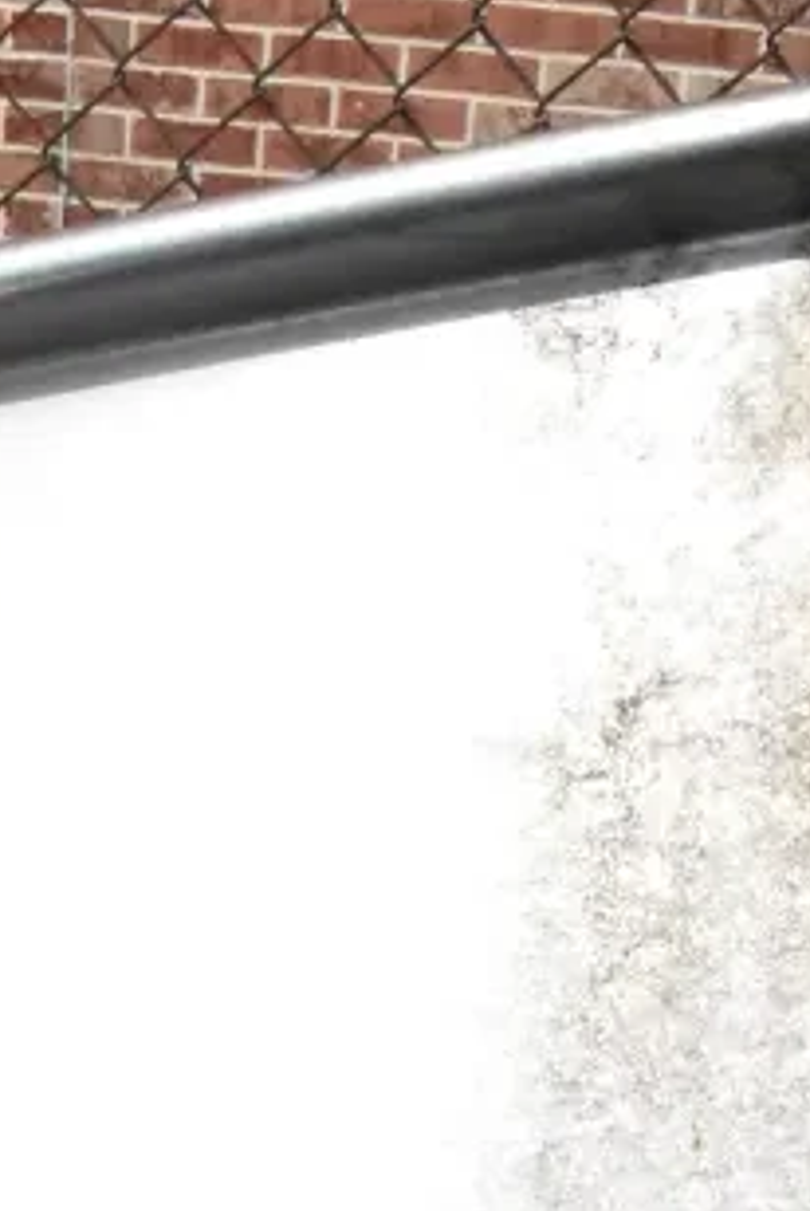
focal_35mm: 89
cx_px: 381
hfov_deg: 15.4
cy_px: 1728
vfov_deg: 20.2
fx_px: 2997
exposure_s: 1/4000
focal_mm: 20
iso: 6400
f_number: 22
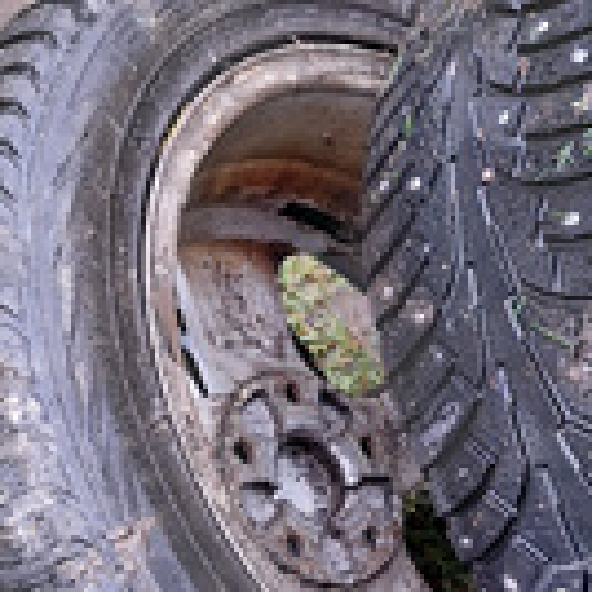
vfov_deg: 22.5
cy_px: 455
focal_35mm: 76
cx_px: 475
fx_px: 1470
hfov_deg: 22.5
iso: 100
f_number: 1.8
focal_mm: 5.54
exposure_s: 1/50
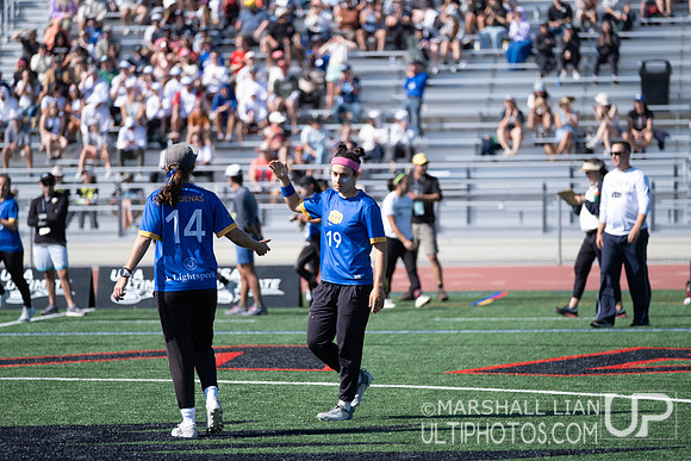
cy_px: 230
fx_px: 4032
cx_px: 346
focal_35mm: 210
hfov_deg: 9.8
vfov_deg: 6.5
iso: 160
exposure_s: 1/2000
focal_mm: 140
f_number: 2.8
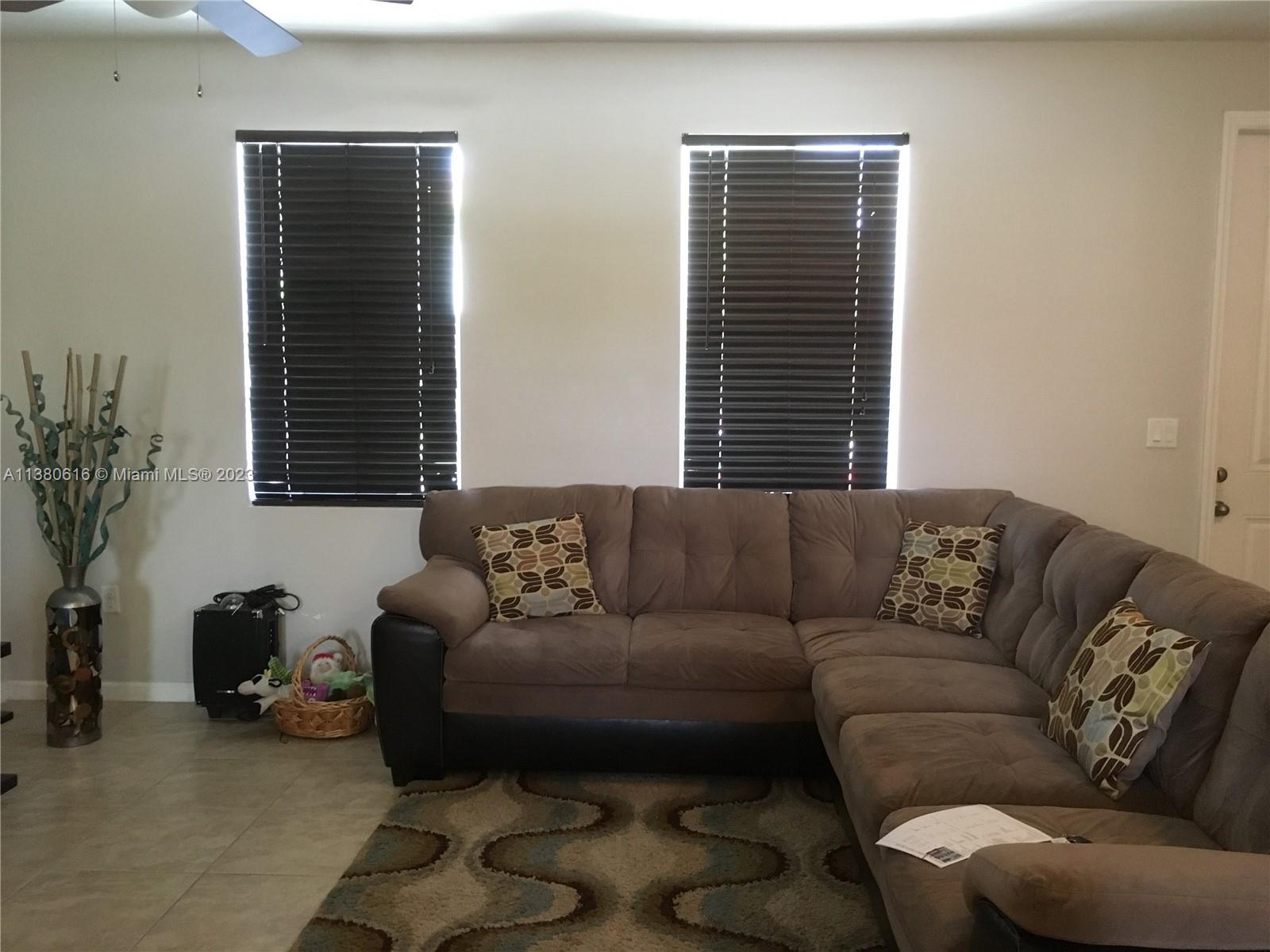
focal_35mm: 29
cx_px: 635
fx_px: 1064
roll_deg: -0.6
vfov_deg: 48.2
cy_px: 476
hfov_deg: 61.7
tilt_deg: -6.1
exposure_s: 1/15
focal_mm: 4.15
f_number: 2.2
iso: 250
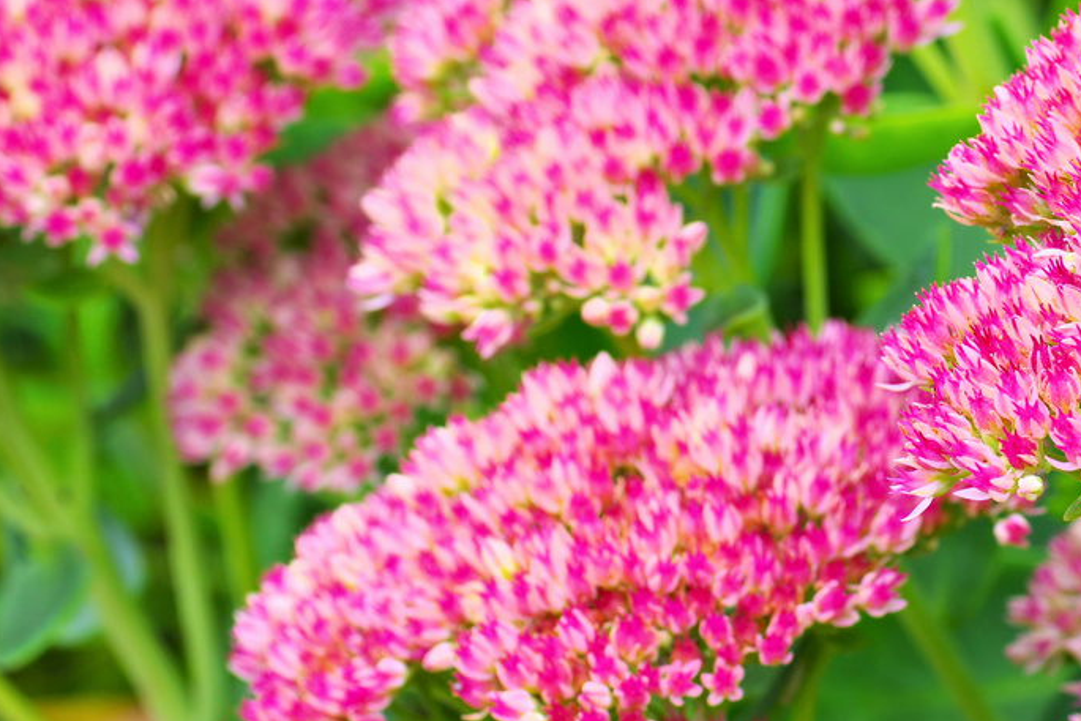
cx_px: 937
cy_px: 298
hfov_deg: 11.1
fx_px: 5526
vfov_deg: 7.5
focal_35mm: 184
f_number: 8
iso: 200
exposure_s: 1/45
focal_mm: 70
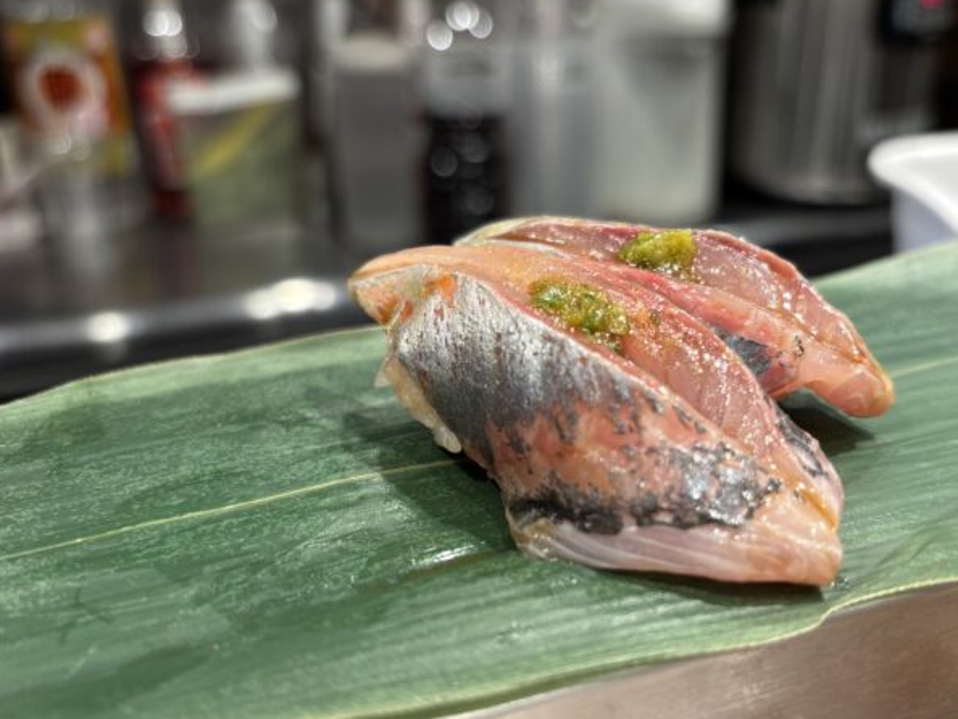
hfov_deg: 52.3
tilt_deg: -28.4
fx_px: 969
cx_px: 561
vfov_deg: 40.6
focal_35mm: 35
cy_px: 414
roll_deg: -0.4
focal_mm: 5.96
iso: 64
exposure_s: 1/50
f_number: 1.6
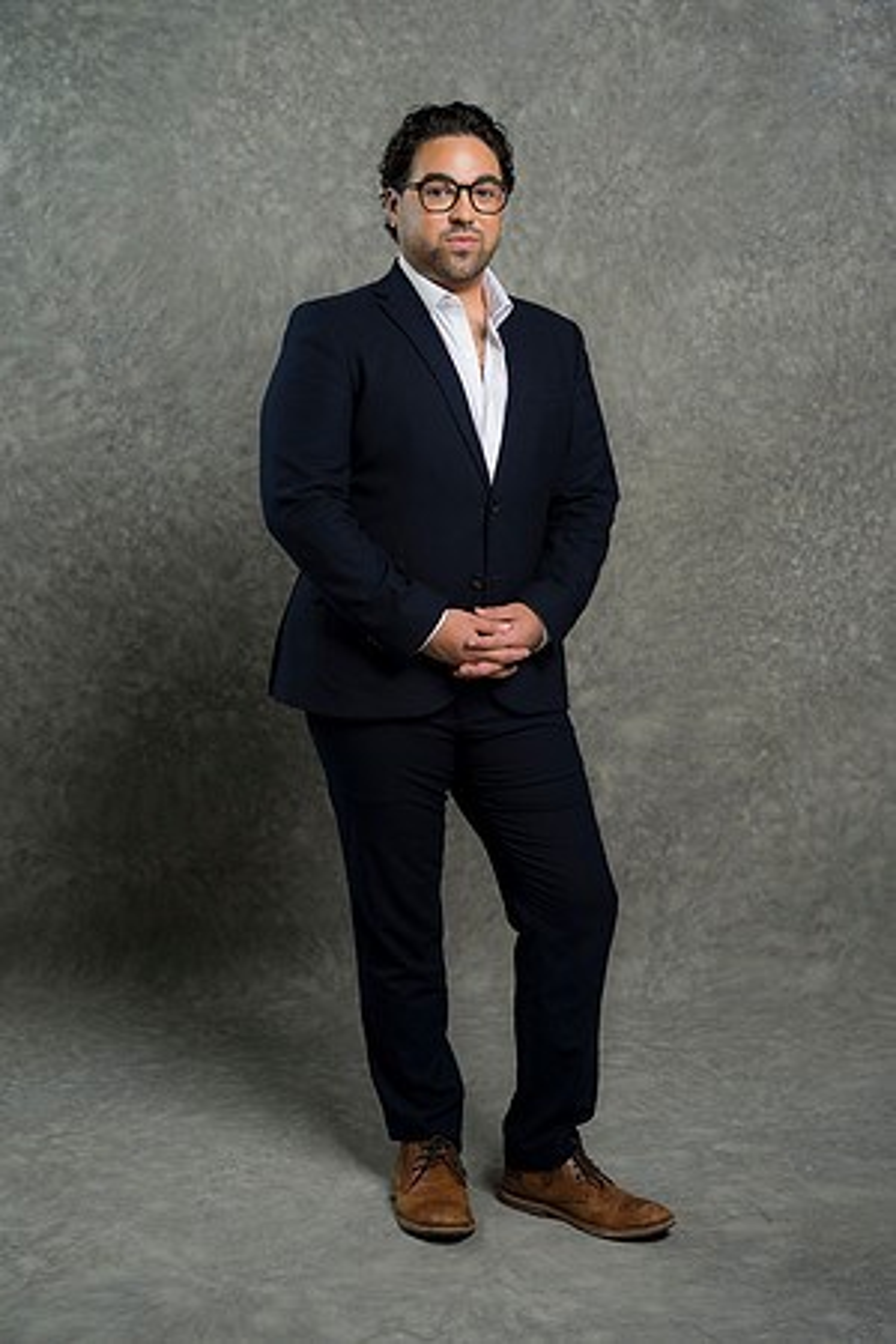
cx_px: 448
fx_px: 2053
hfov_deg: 24.6
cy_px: 672
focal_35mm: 55
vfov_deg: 36.2
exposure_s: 1/160
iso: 125
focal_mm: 55
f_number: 4
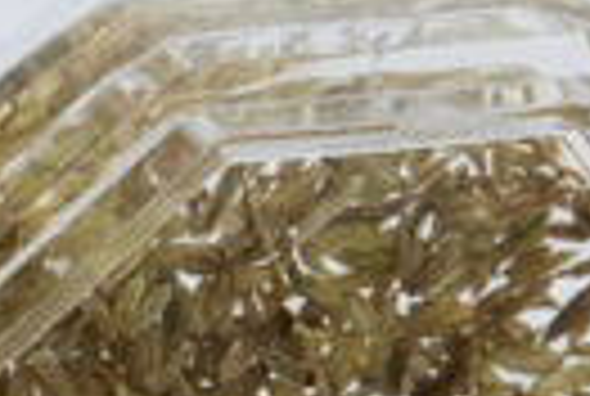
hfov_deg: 5.5
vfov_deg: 3.7
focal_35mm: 373
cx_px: -311
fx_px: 6127
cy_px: 500
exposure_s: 1/160
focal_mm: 70
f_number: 16
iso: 6400
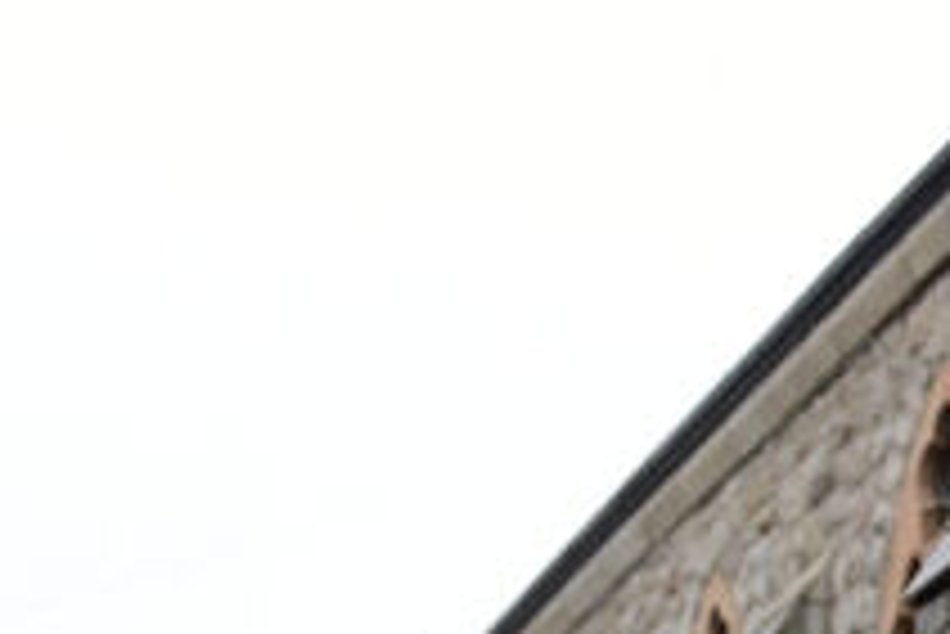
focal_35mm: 114
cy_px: 848
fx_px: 3010
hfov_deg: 14.9
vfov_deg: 11.7
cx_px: 1864
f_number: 4.5
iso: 800
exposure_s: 1/60
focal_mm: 20
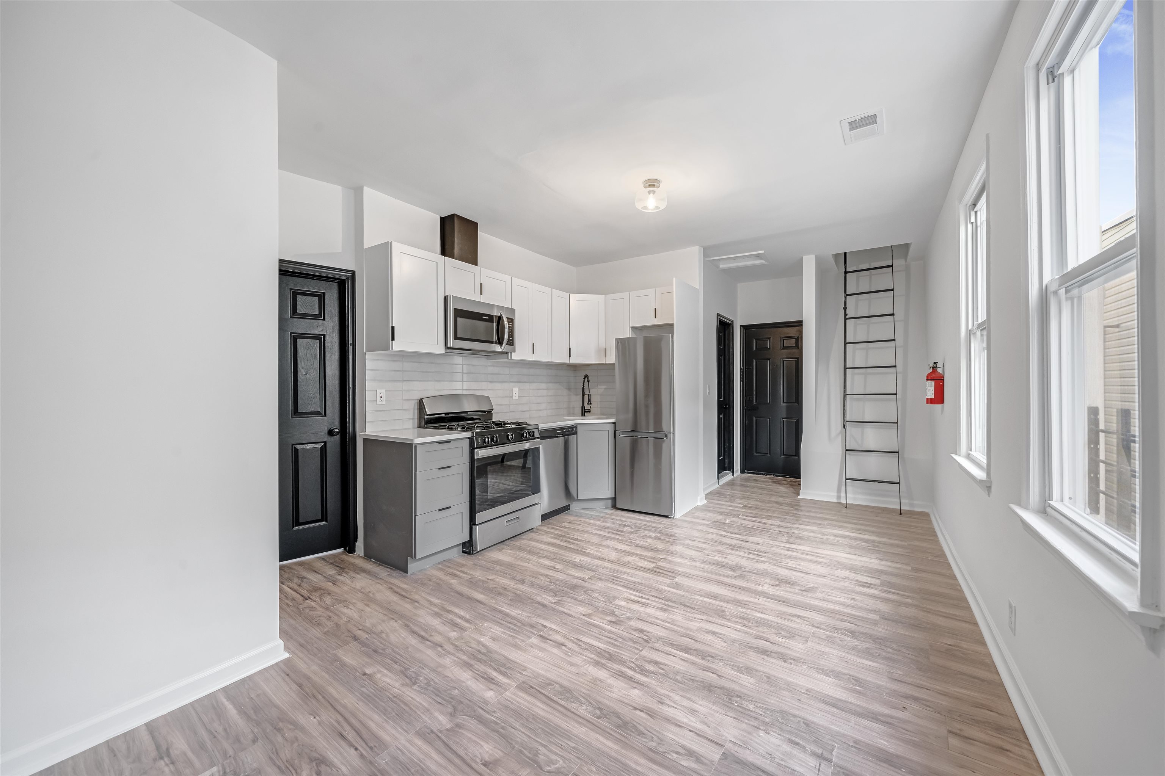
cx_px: 582
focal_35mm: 13
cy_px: 388
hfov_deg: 108.3
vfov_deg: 85.4
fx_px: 421
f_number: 8
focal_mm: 13
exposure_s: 1/2.5
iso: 250
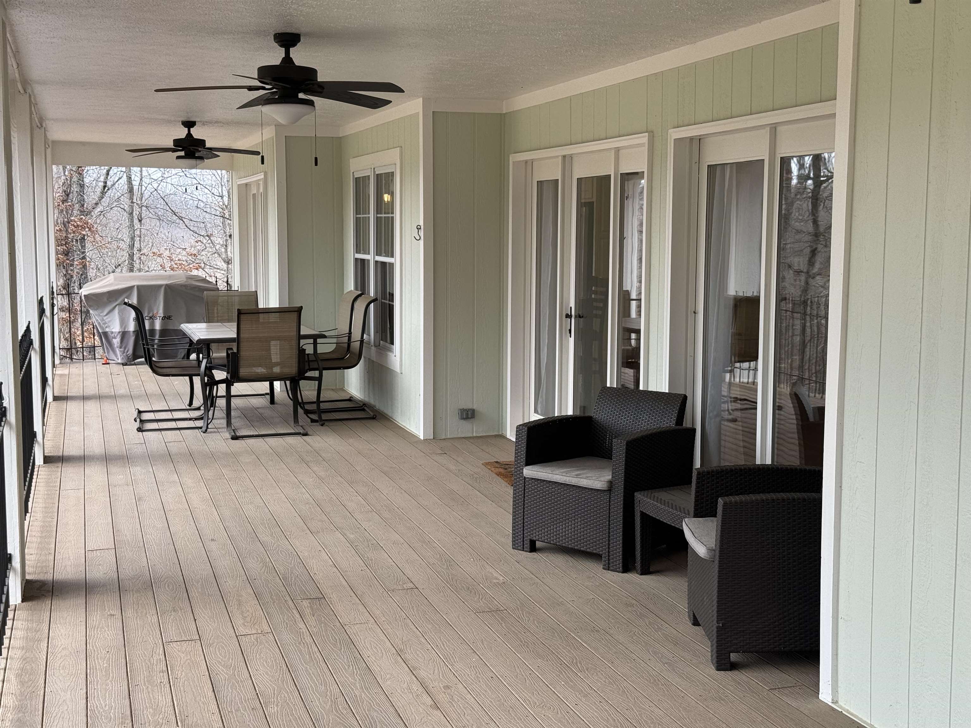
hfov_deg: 39.7
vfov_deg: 30.3
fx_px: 1346
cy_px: 364
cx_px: 486
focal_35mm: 48
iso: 64
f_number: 1.78
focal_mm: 6.86
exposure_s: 1/442
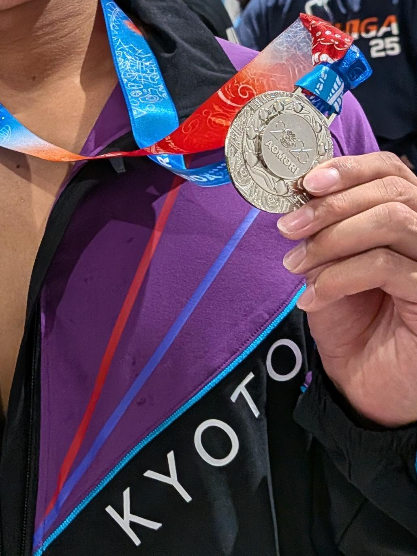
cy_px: 148
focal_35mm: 70
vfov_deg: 27.4
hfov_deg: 20.7
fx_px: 1124
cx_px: 76
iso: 289
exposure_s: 1/120
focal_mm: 4.53
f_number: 1.7
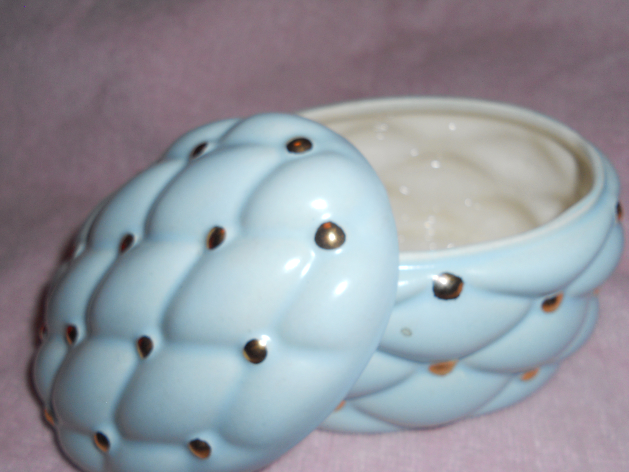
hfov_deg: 56.8
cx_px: 314
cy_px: 236
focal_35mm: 32
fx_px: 581
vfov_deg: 44.2
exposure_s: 1/25
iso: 80
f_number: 8.8
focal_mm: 5.8
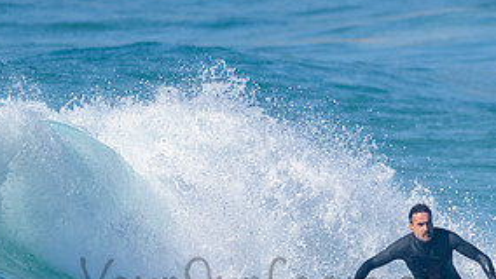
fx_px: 17222
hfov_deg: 1.6
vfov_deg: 0.9
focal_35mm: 1309
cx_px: 374
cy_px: 199
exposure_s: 1/2000
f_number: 5.6
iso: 180
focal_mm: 500
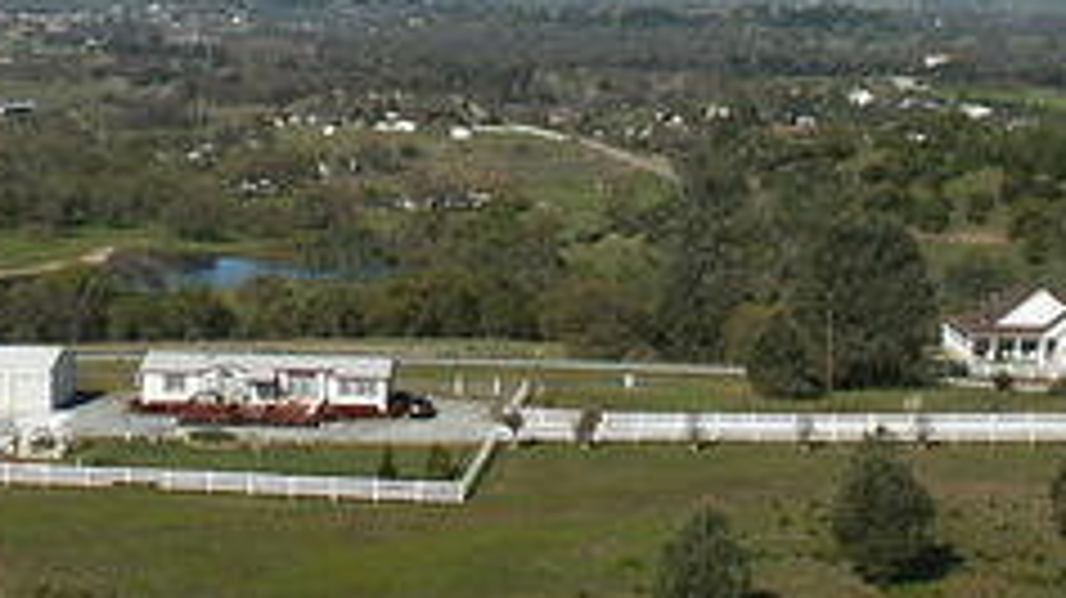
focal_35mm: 103
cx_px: 220
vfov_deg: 11.7
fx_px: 2910
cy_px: 63
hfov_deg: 20.5
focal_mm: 7.18
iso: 64
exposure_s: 1/500
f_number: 6.7
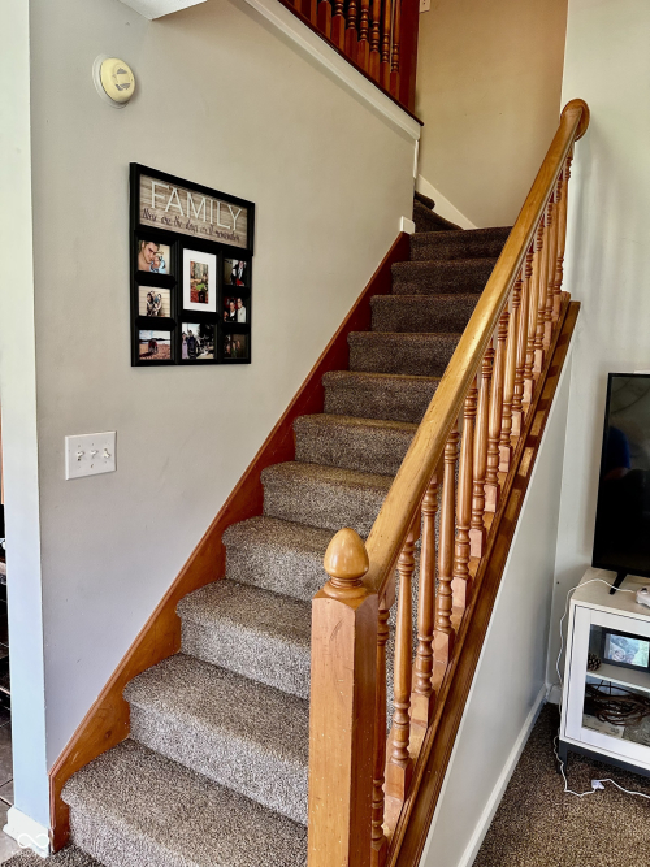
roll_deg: -3.4
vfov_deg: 71.6
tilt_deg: -6.6
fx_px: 601
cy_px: 434
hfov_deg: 56.8
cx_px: 325
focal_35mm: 24
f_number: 1.78
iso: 400
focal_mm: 6.86
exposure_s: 1/60
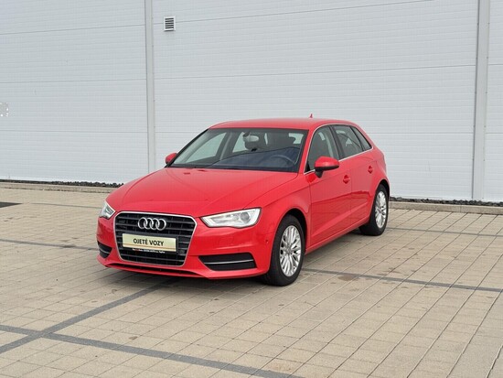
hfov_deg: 39.6
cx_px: 252
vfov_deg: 30.3
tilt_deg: -6.1
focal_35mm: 48
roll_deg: +0.0
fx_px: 698
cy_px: 189
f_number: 1.78
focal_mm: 6.76
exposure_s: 1/2110
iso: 64
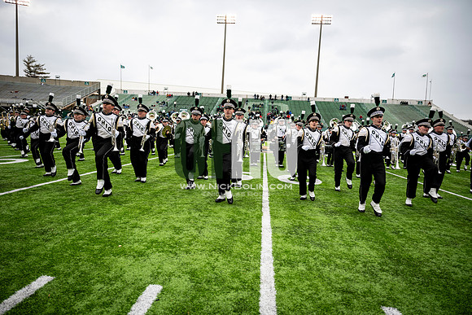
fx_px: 315
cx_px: 236
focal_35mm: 24
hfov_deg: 73.7
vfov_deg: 53.2
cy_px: 158
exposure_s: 1/500
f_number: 2.8
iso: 100
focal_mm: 24
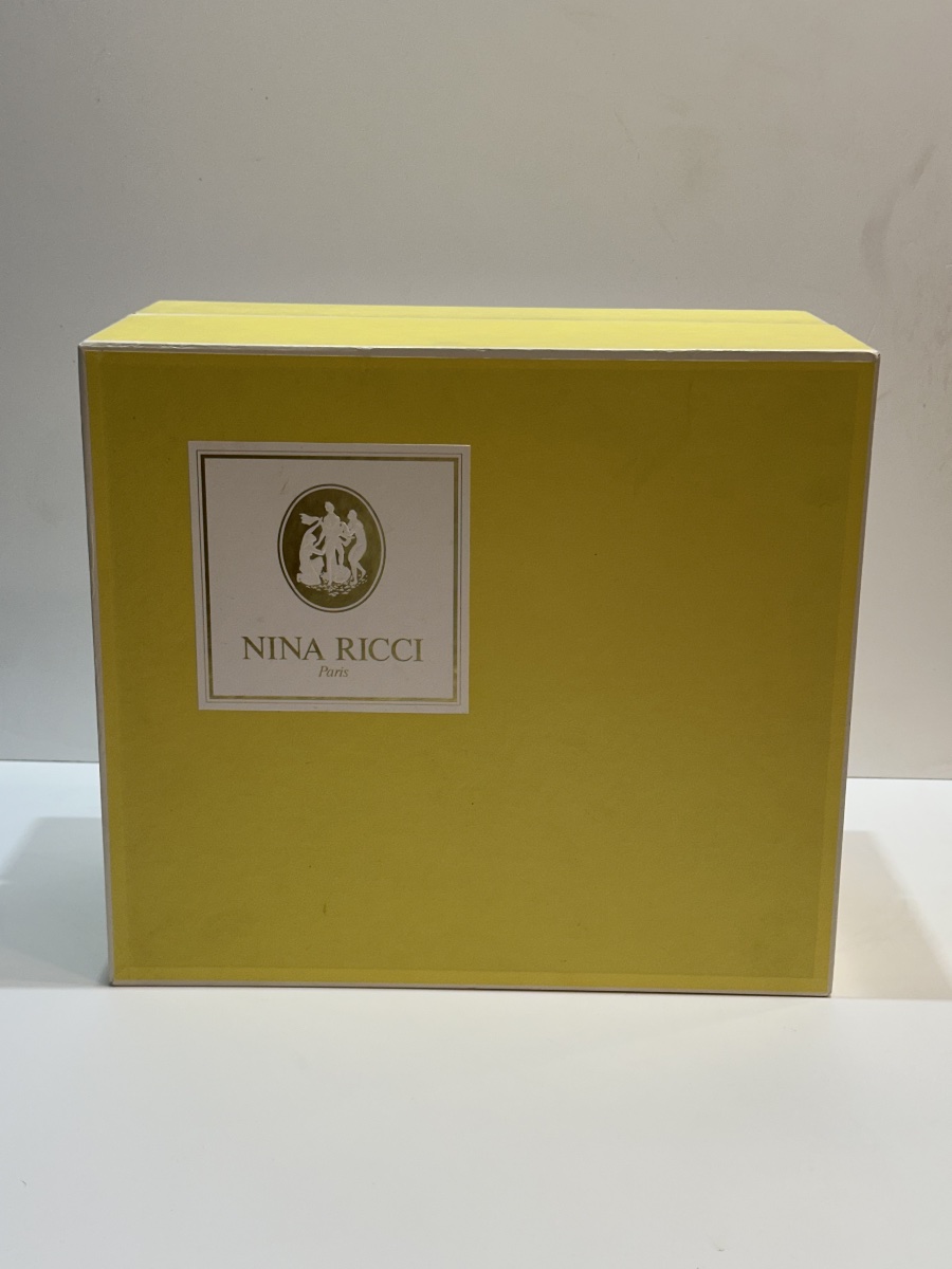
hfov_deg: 30.3
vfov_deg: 39.7
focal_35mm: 48
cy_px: 634
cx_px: 476
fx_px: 1760
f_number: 1.78
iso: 50
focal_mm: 6.86
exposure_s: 1/100
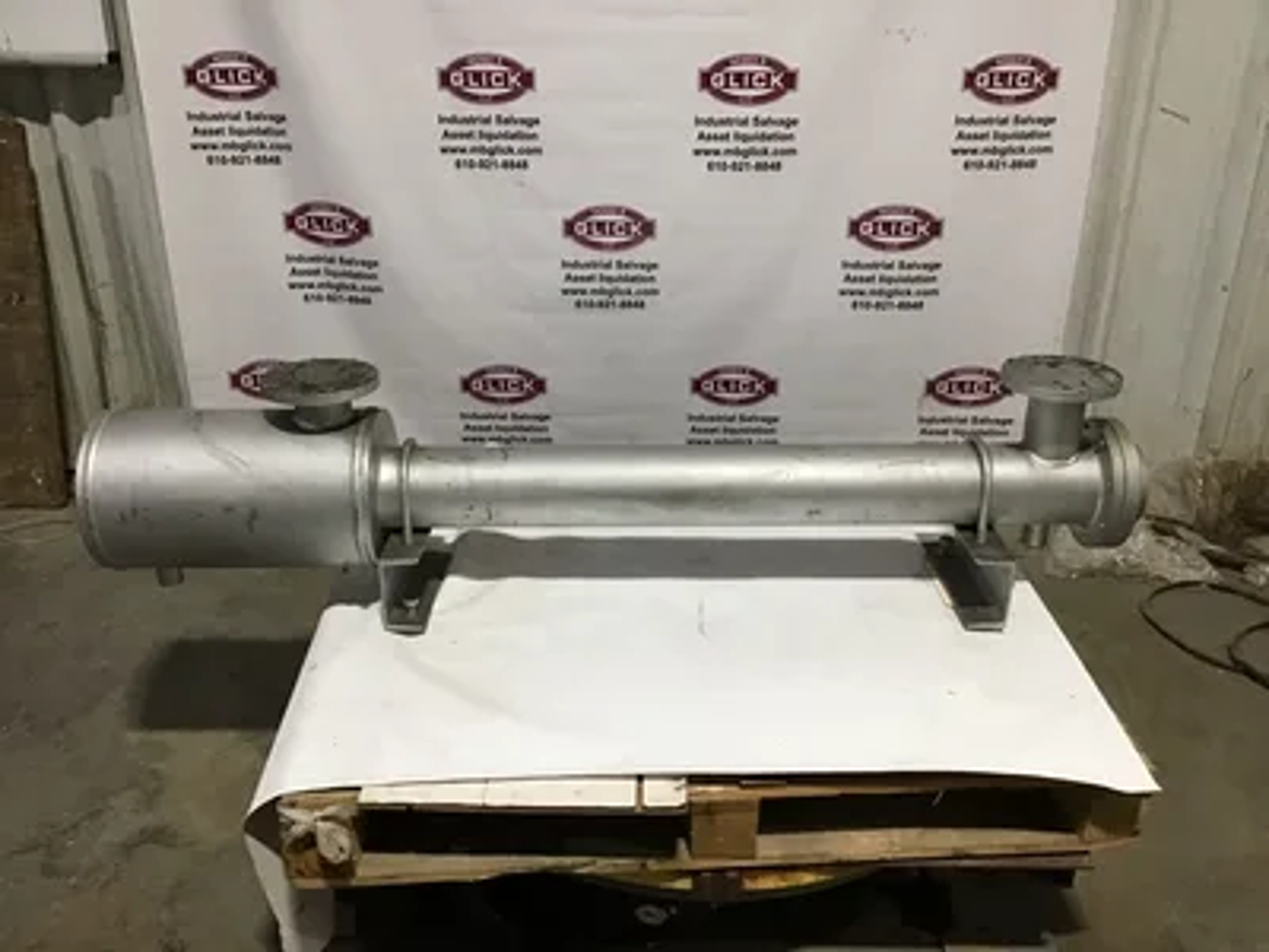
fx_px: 1136
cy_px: 476
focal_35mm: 31
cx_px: 634
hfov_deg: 58.4
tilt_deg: -24.6
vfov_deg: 45.4
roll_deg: -2.4
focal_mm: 3.3
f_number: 2.4
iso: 100
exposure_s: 1/30
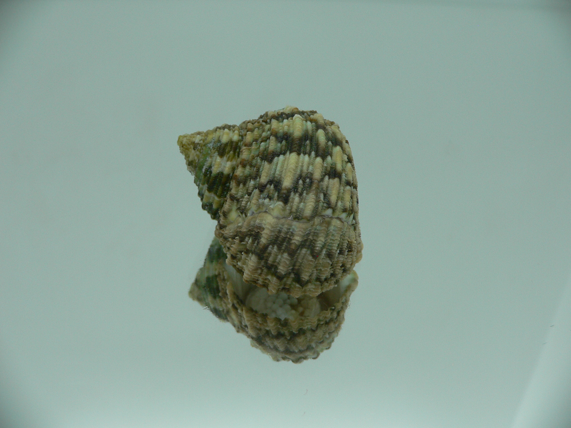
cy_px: 214
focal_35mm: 35
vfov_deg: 40.7
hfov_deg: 52.6
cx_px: 286
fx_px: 577
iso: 80
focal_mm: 4.6
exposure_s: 1/60
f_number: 2.8
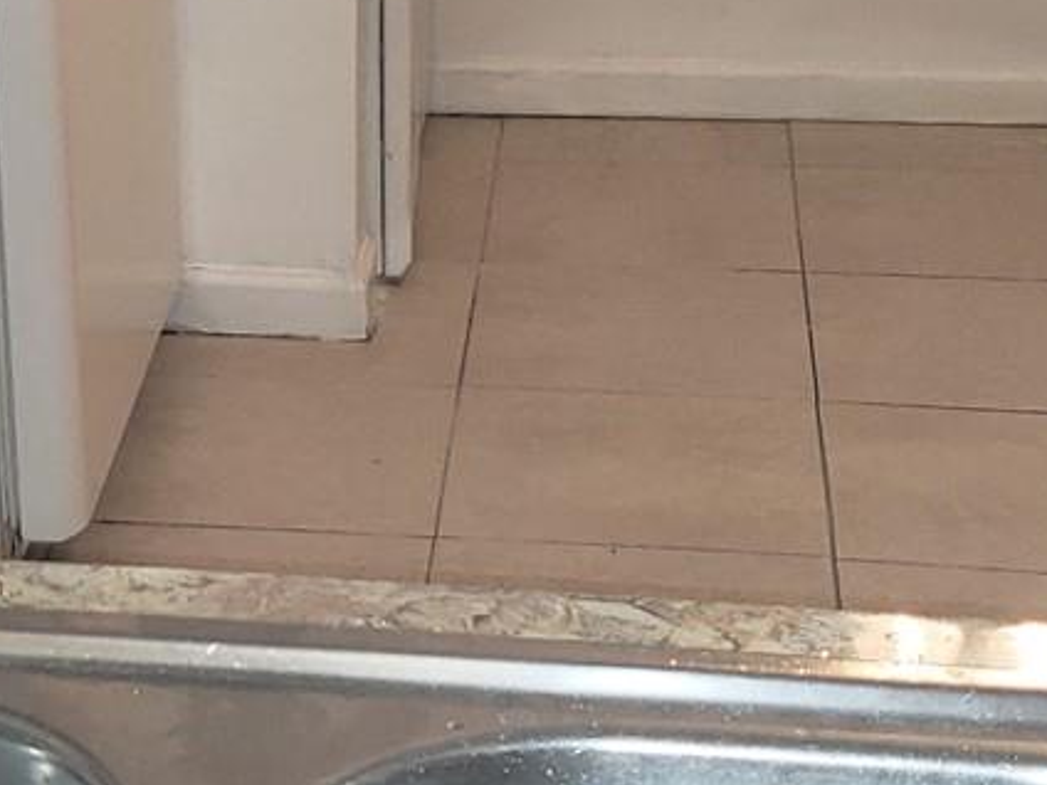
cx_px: 89
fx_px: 2964
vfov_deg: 15.0
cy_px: 101
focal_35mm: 98
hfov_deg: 19.6
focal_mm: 4.3
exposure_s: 1/30
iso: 100
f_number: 1.5
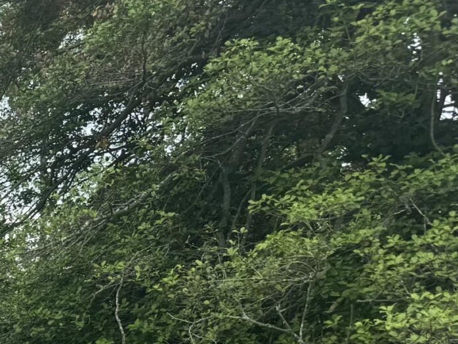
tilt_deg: +2.5
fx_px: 1165
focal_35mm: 88
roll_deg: -0.9
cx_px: -376
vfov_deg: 16.0
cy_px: 437
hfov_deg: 17.7
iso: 80
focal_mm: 6.76
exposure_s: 1/1456
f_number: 1.78
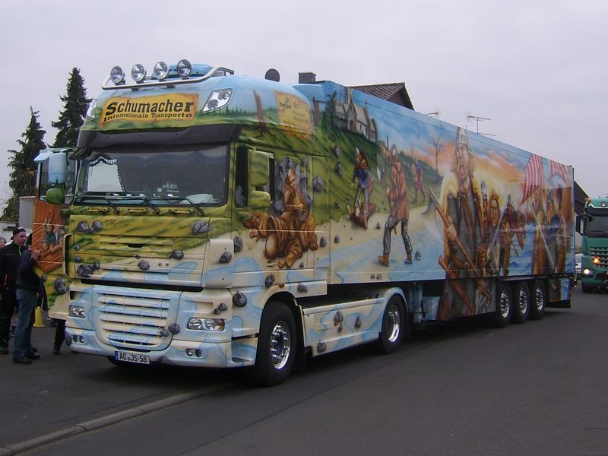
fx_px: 615
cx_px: 304
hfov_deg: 52.6
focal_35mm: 35
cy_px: 228
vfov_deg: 40.7
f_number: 2.8
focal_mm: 5.95
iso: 50
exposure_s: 1/324
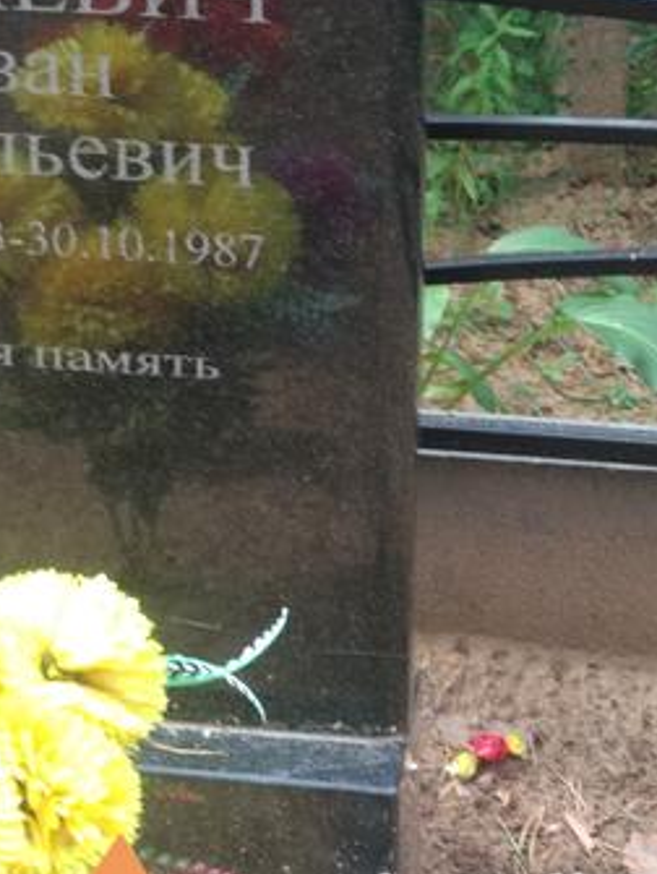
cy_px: 209
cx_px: 86
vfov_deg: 20.9
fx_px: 2349
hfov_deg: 15.8
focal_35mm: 93
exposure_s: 1/60
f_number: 2.6
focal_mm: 5.99
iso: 250
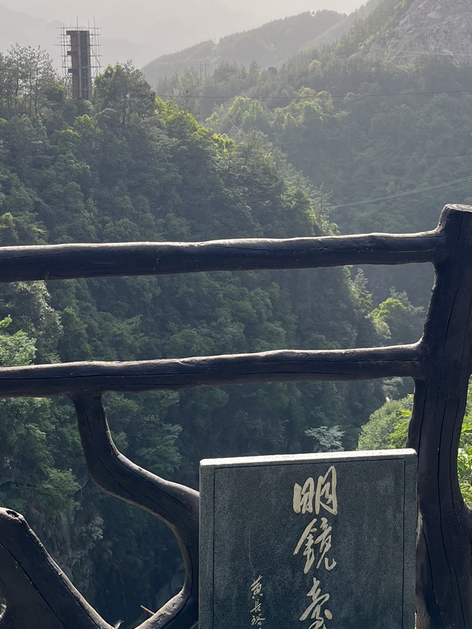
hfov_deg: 27.4
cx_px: 301
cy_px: 181
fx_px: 963
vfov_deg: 35.6
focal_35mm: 53
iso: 50
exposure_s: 1/858
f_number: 1.6
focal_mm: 5.1
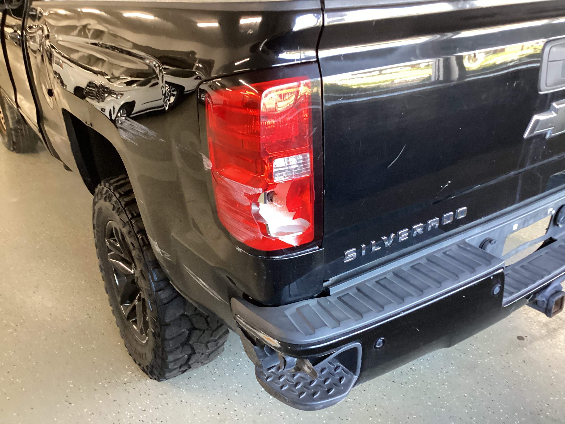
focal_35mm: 31
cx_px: 282
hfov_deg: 58.4
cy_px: 212
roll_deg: +2.2
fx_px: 506
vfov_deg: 45.4
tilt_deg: -22.3
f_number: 2.4
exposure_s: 1/40
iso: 320
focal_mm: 3.3
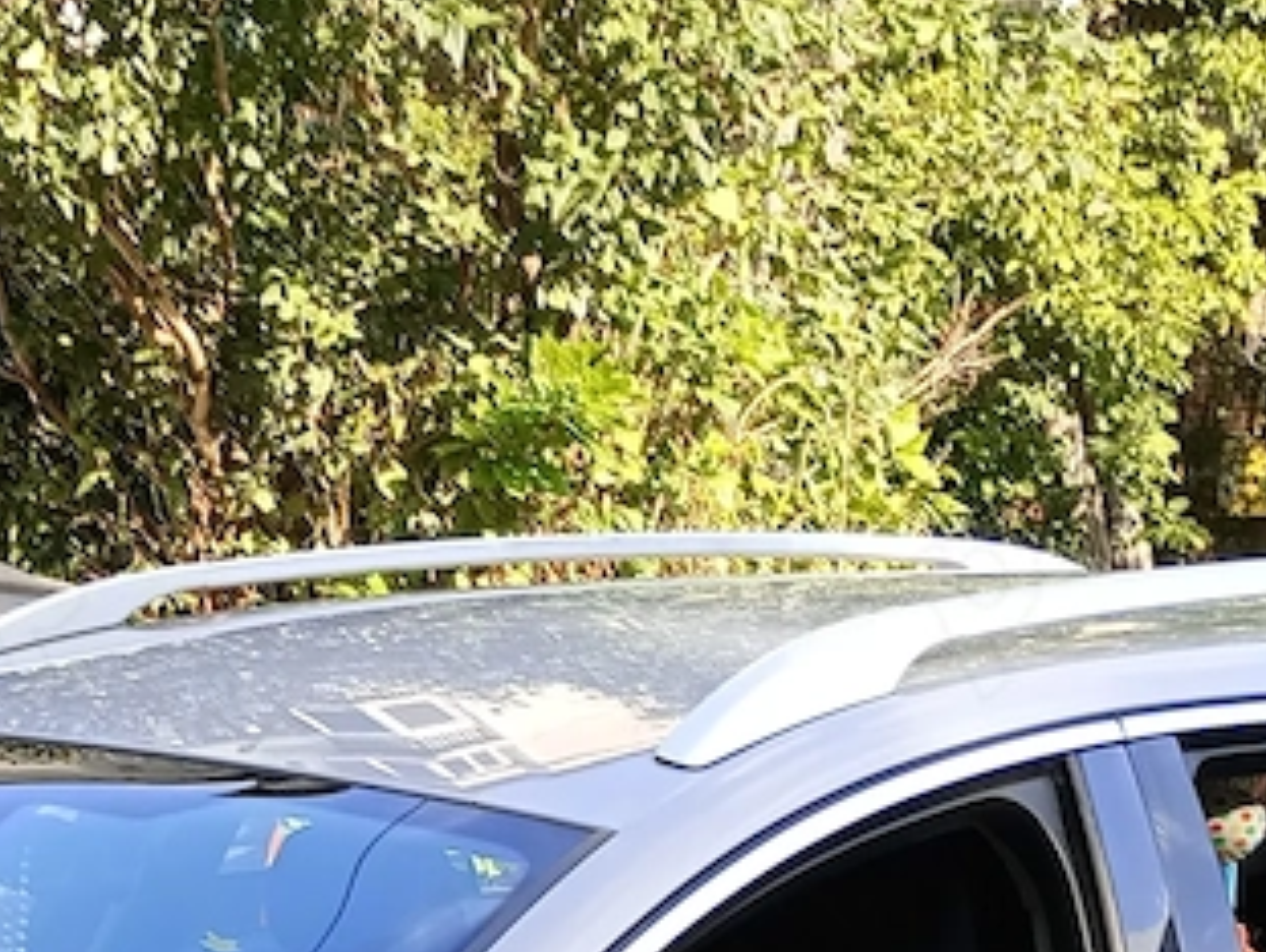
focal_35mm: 90
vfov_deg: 15.2
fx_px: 3295
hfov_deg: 20.8
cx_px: -85
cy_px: 1434
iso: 101
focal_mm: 4.27
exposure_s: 1/115
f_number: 1.8
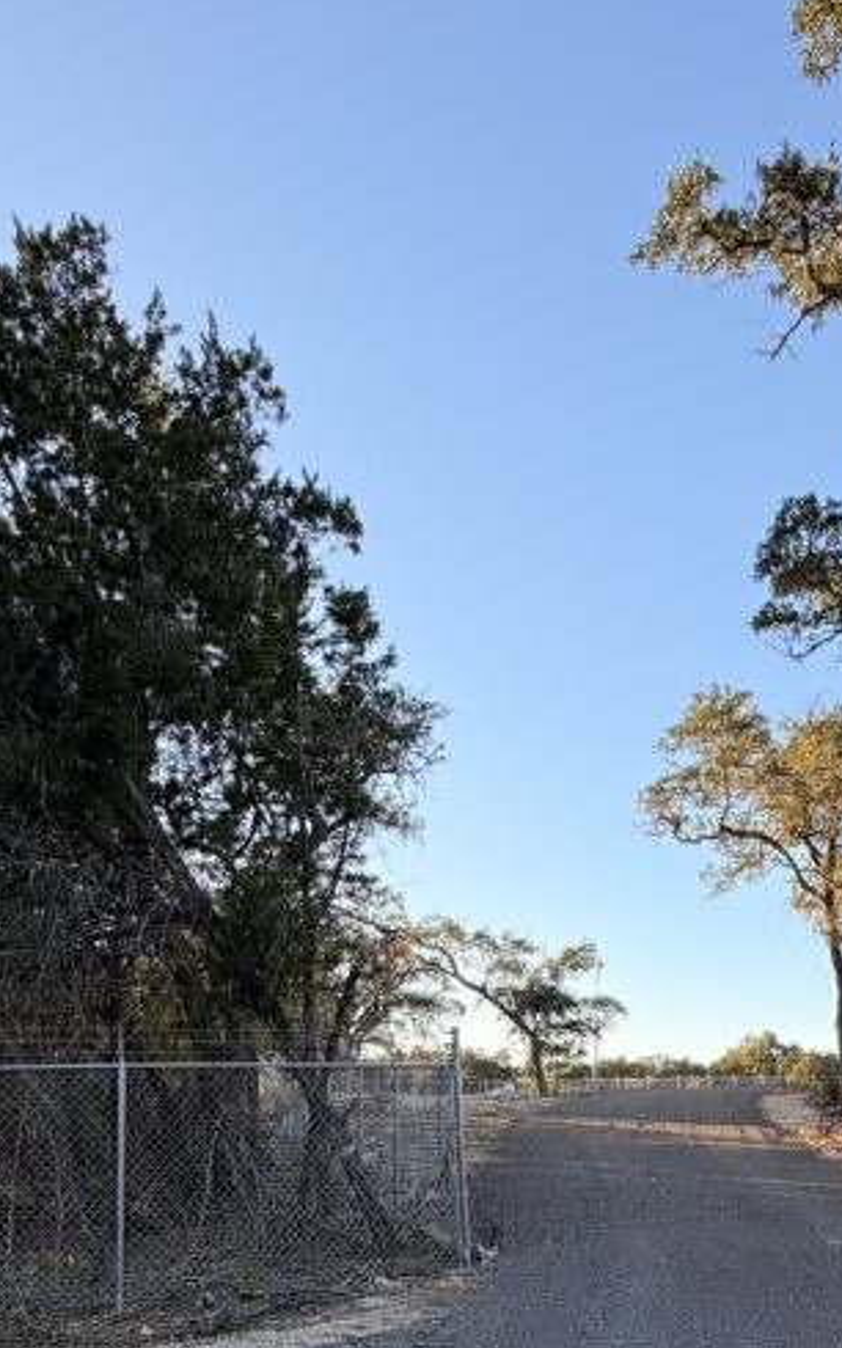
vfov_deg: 56.5
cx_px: 652
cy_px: 1089
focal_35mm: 31
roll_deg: +0.1
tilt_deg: +1.5
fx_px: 1139
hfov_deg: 39.3
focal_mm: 2.22
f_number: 2.2
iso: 50
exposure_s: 1/408
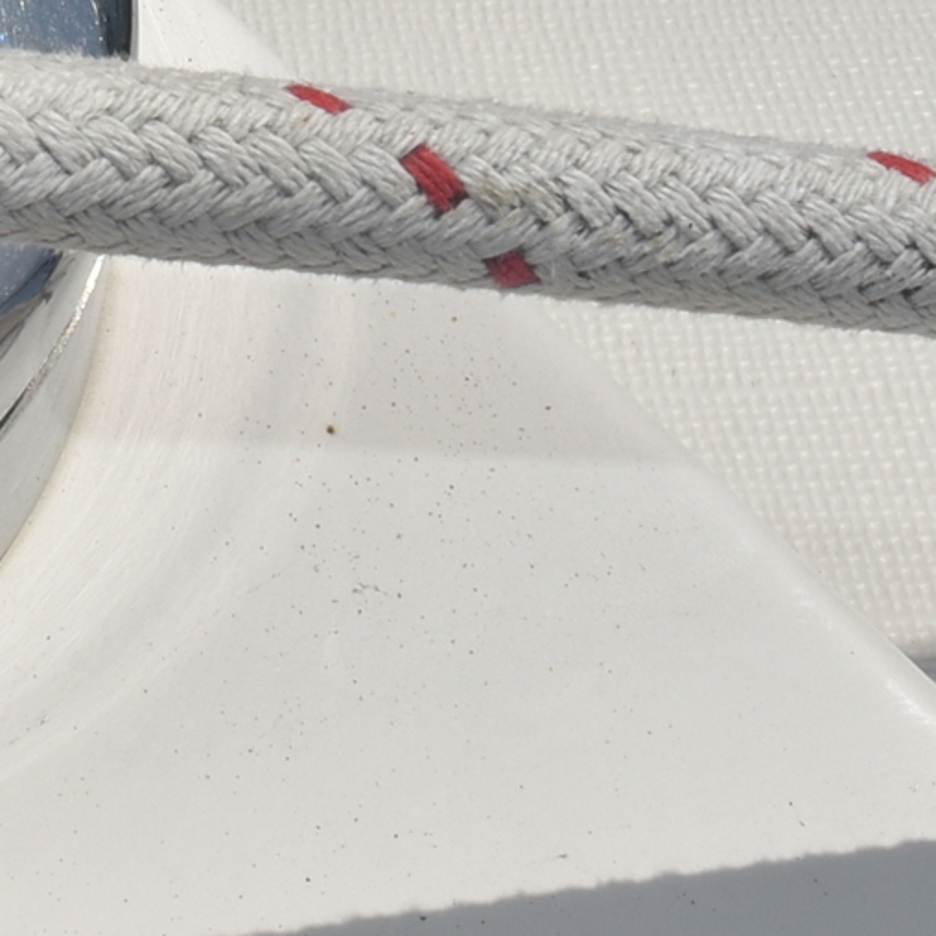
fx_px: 3457
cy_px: -275
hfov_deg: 14.5
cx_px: -426
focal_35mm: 113
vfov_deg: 14.8
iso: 100
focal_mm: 18
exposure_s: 1/200
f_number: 16
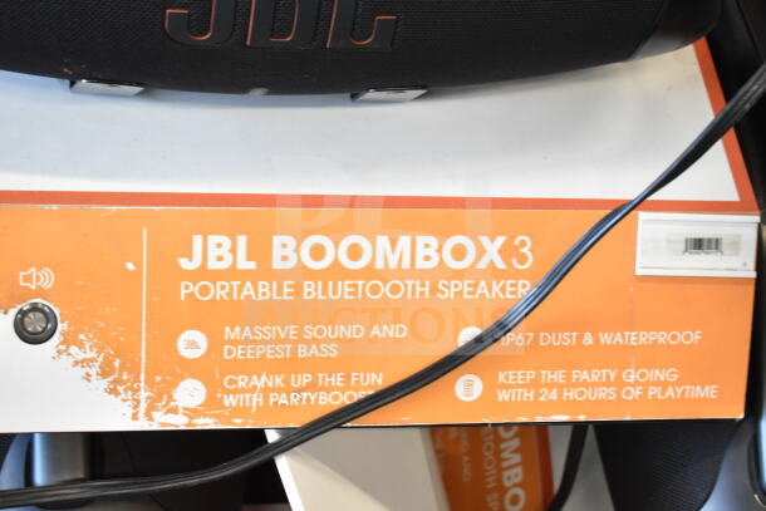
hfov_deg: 28.1
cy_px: 256
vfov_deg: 18.9
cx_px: 383
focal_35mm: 72
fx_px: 1532
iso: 2500
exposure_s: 1/80
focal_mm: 48
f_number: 5.3
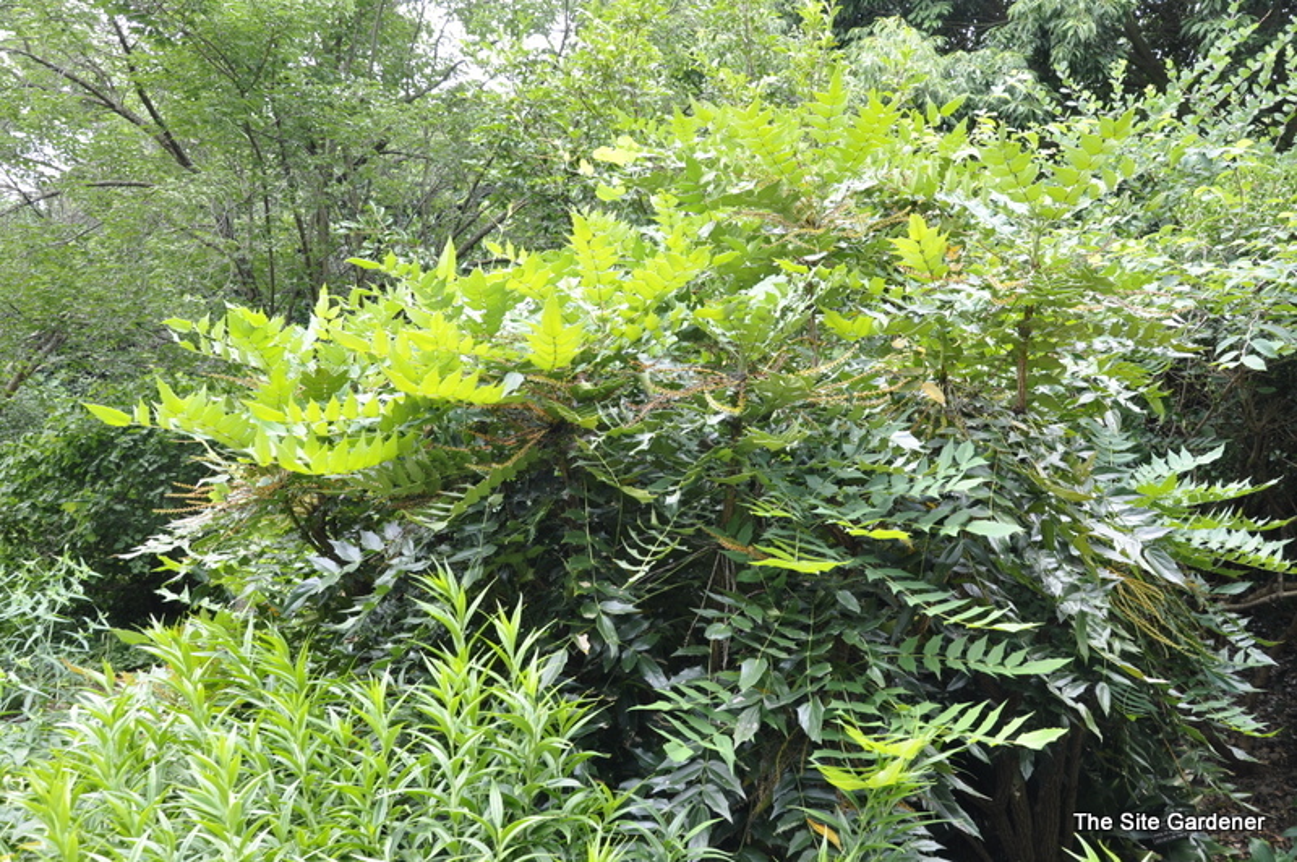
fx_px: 1188
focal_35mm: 33
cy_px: 431
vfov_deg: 39.9
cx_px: 648
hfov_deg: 57.3
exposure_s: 1/45
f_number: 6.7
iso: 200
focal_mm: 22
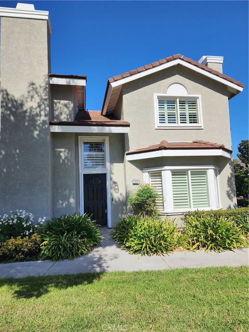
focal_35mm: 23
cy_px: 166
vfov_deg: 73.9
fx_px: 221
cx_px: 124
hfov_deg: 58.9
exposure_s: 1/1597
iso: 12
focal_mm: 6.4
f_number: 1.8
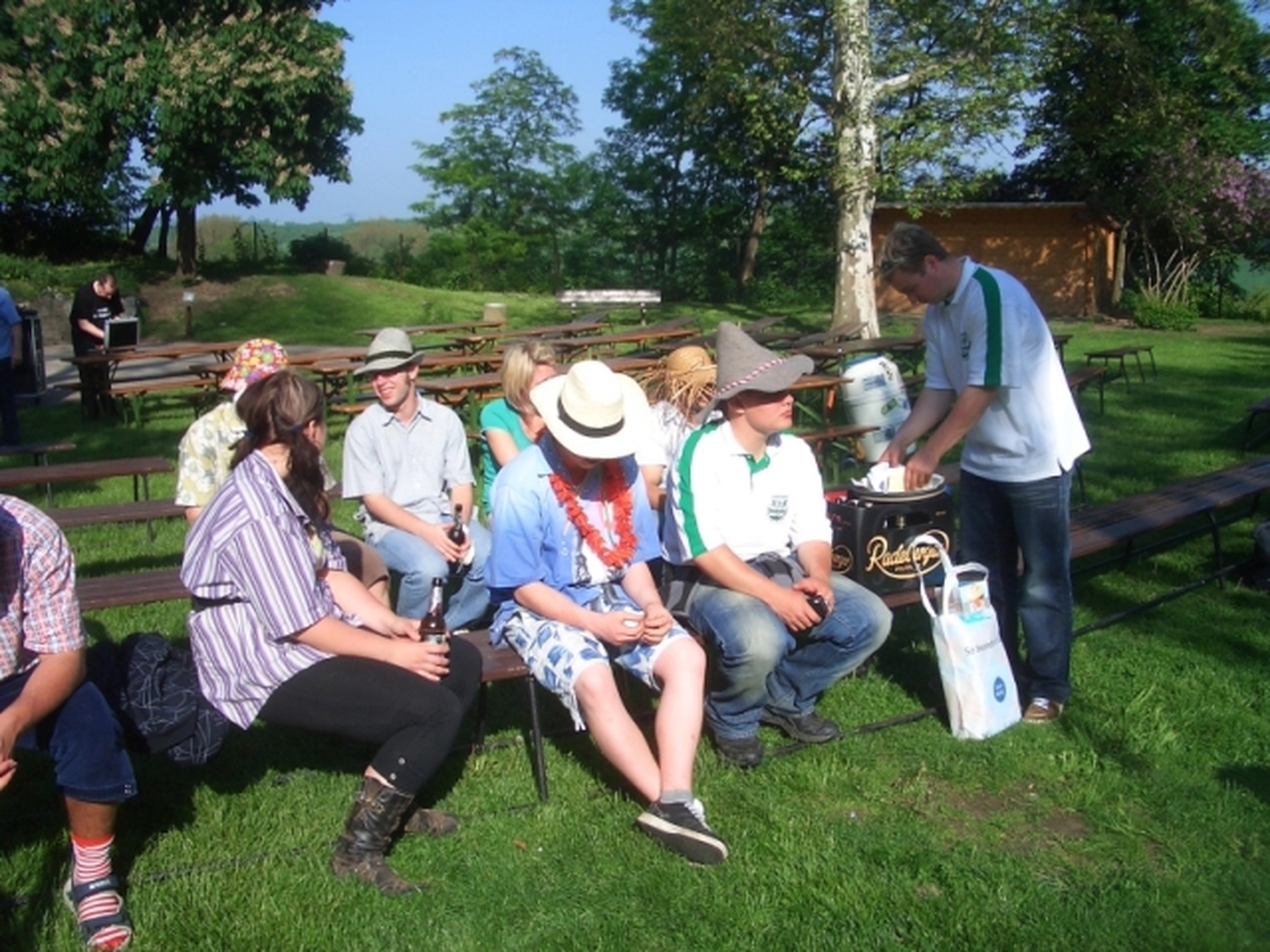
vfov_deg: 40.7
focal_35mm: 35
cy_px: 476
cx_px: 635
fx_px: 1284
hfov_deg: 52.6
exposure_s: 1/500
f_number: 4.3
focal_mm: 5.8
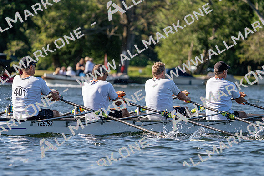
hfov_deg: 6.9
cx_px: 132
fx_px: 2186
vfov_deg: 4.6
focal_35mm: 298
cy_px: 88
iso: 320
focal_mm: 298
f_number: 5.6
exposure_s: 1/1600
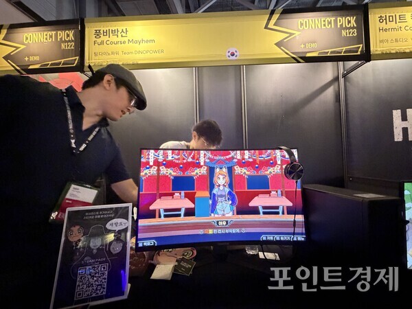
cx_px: 206
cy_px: 154
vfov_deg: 85.7
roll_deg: +1.7
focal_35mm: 14
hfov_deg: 102.1
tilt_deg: +2.2
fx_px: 167
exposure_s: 1/40
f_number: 2.2
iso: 1250
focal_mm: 2.22
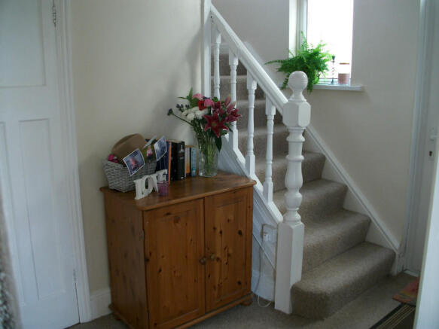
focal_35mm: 31
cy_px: 164
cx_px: 220
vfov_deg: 45.4
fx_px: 393
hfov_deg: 58.4
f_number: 2.9
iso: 107
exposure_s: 1/40
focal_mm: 5.7
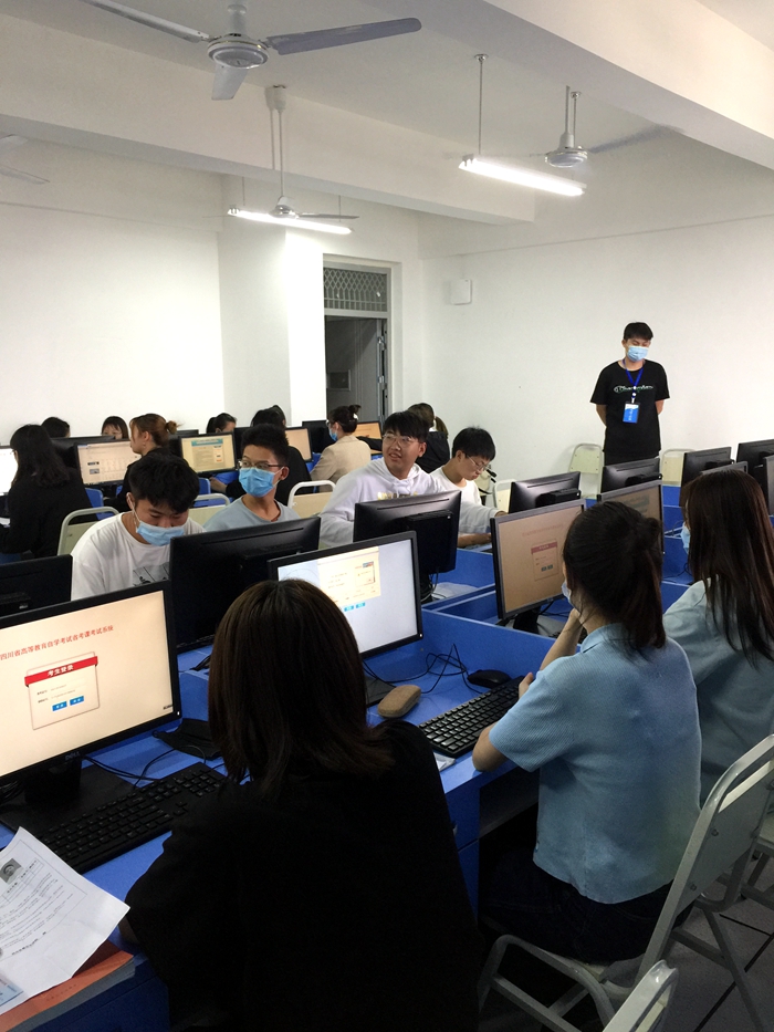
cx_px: 387
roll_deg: -0.2
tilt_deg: -7.2
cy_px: 516
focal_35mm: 29
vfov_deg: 61.7
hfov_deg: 48.2
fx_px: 864
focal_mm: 4.15
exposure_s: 1/33
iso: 64
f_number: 2.2
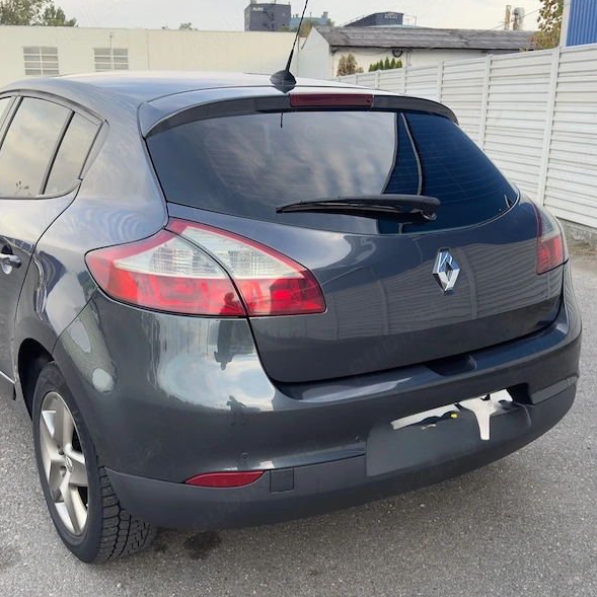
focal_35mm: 42
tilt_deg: -16.6
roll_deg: -0.8
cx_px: 295
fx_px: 820
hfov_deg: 40.0
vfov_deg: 39.9
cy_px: 353
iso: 80
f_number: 1.78
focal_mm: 6.76
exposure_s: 1/275
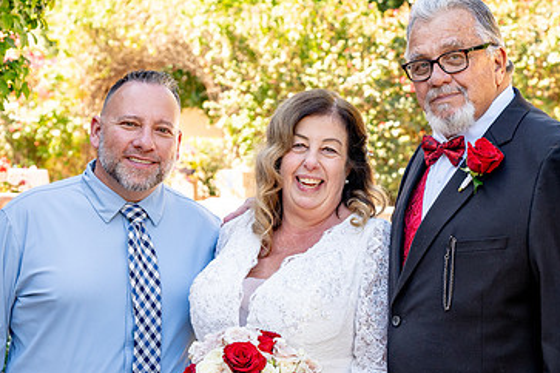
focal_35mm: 112
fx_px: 1742
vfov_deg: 12.2
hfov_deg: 18.3
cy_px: 237
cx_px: 324
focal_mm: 70
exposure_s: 1/250
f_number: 7.1
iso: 800
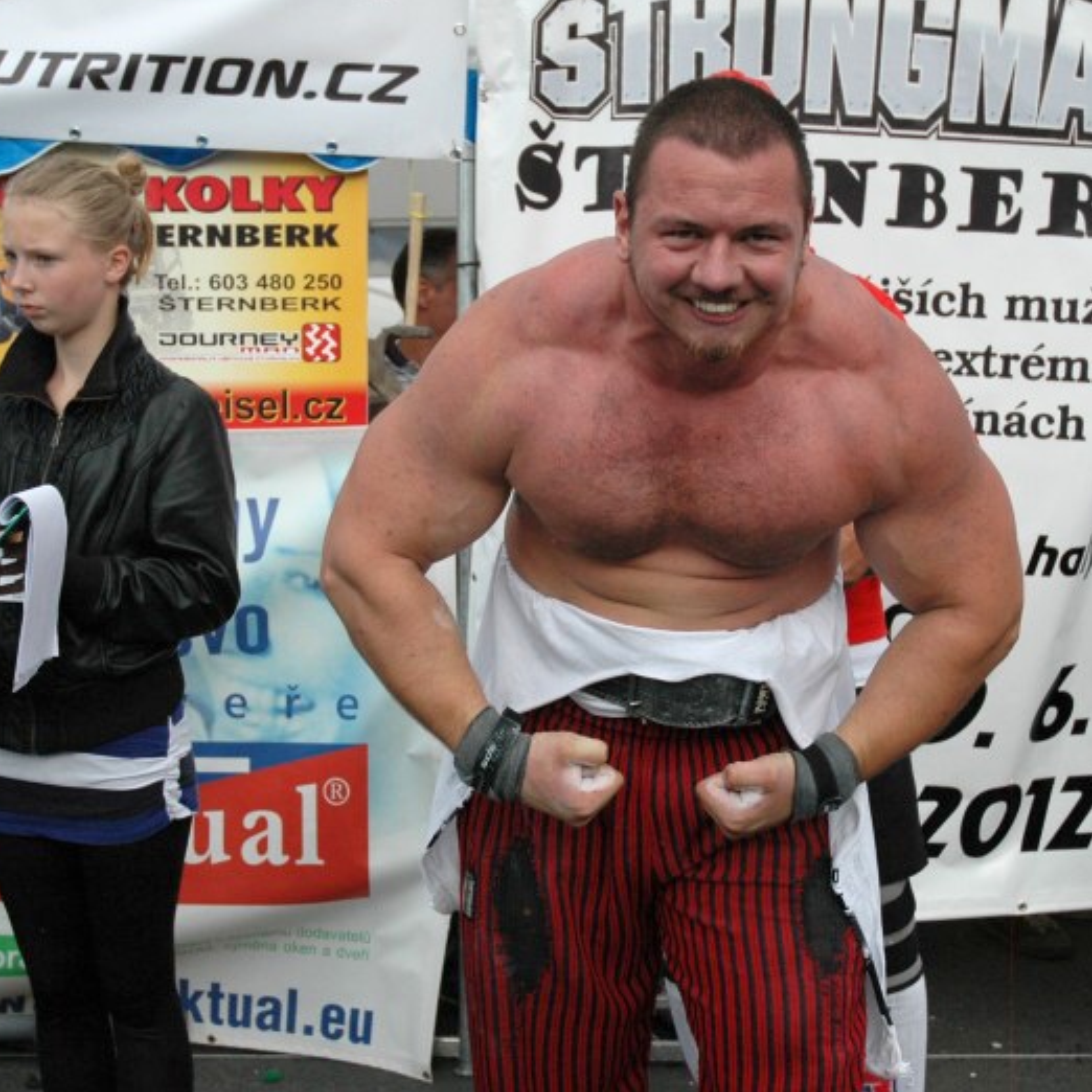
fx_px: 1879
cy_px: 545
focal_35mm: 53
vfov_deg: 32.4
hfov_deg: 32.4
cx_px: 569
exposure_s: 1/1600
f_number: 3.8
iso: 500
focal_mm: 27
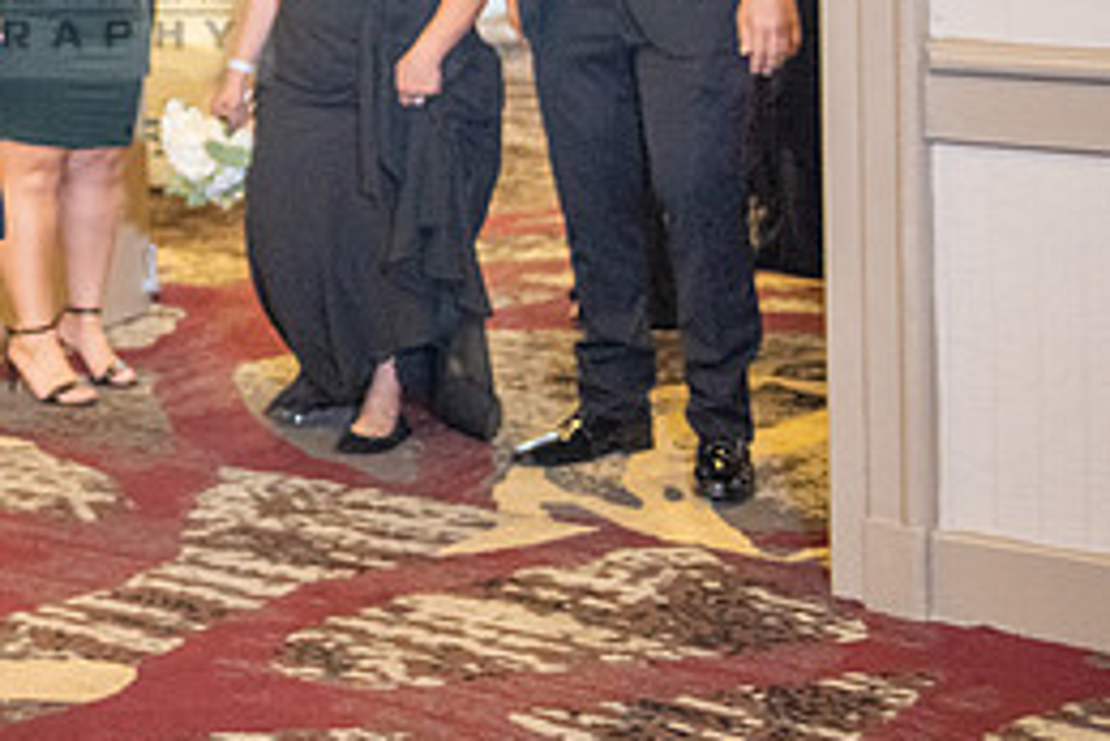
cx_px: -276
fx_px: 3054
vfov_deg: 13.4
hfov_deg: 19.2
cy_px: -168
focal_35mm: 99
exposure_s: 1/125
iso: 1600
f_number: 2.8
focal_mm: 36
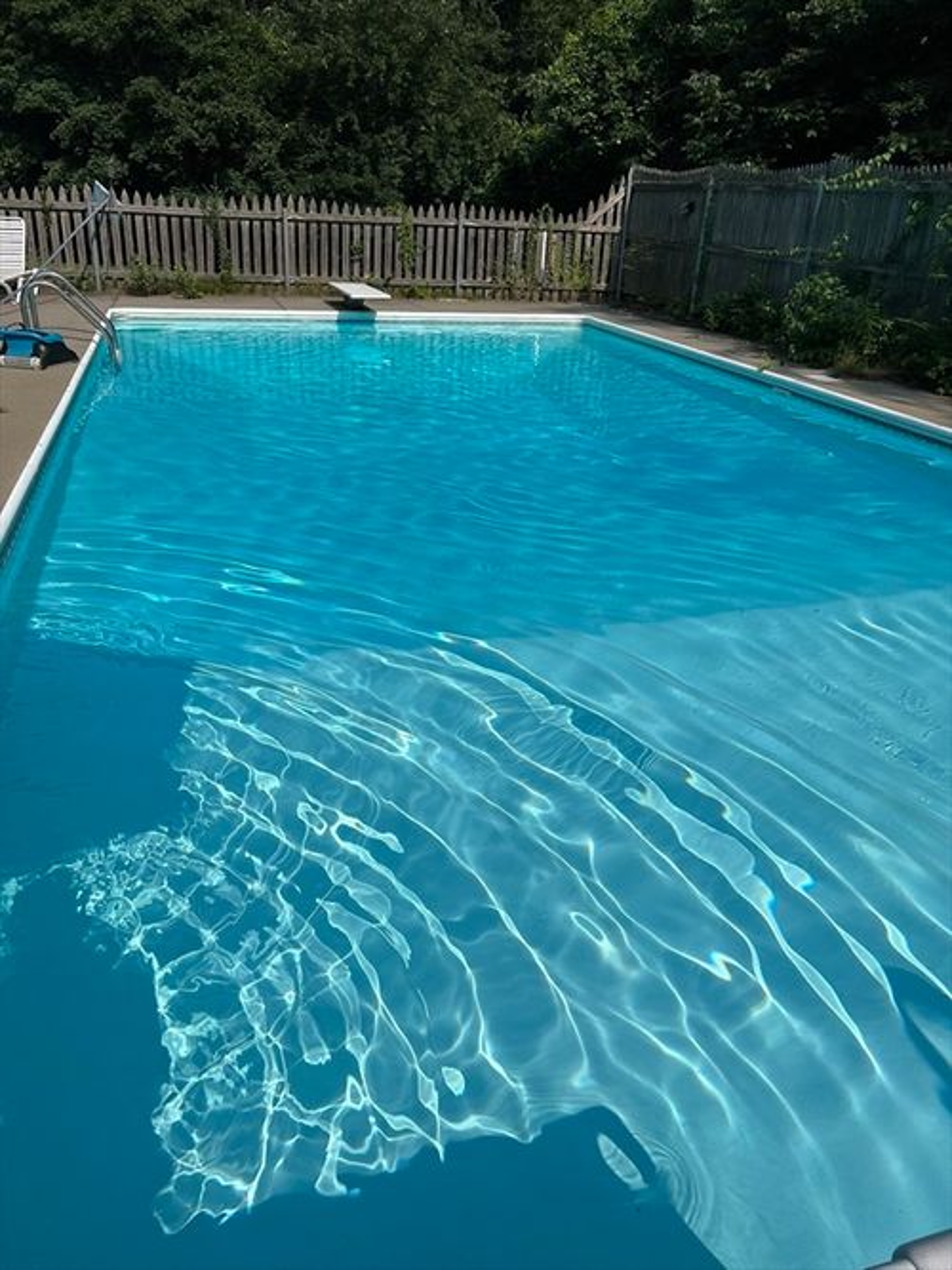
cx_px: 476
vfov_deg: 67.3
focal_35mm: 26
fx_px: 954
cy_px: 635
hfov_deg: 53.0
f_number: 1.5
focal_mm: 5.7
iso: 50
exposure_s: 1/8696
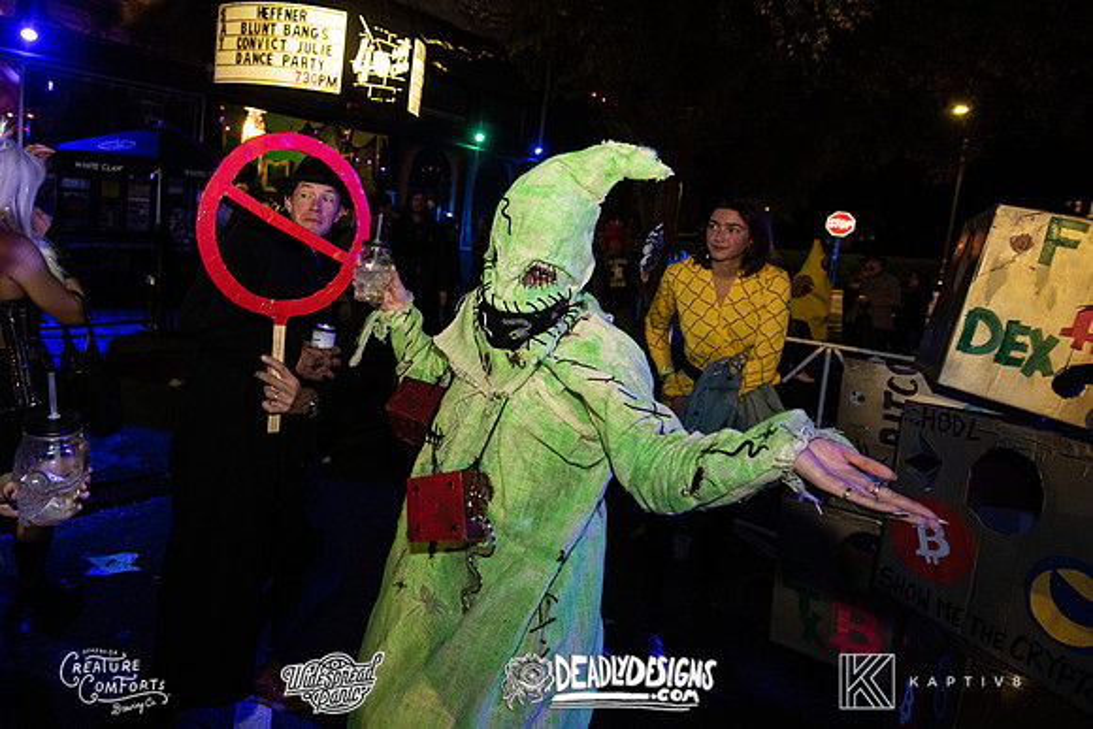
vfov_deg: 62.5
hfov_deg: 84.0
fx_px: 590
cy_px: 272
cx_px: 414
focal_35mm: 19
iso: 2000
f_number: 3.5
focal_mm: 14
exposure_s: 1/60
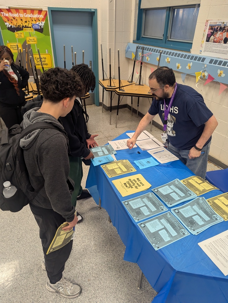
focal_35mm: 24
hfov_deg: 56.9
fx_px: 210
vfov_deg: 71.5
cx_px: 114
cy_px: 152
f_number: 1.85
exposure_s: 1/120
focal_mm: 6.81
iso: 248
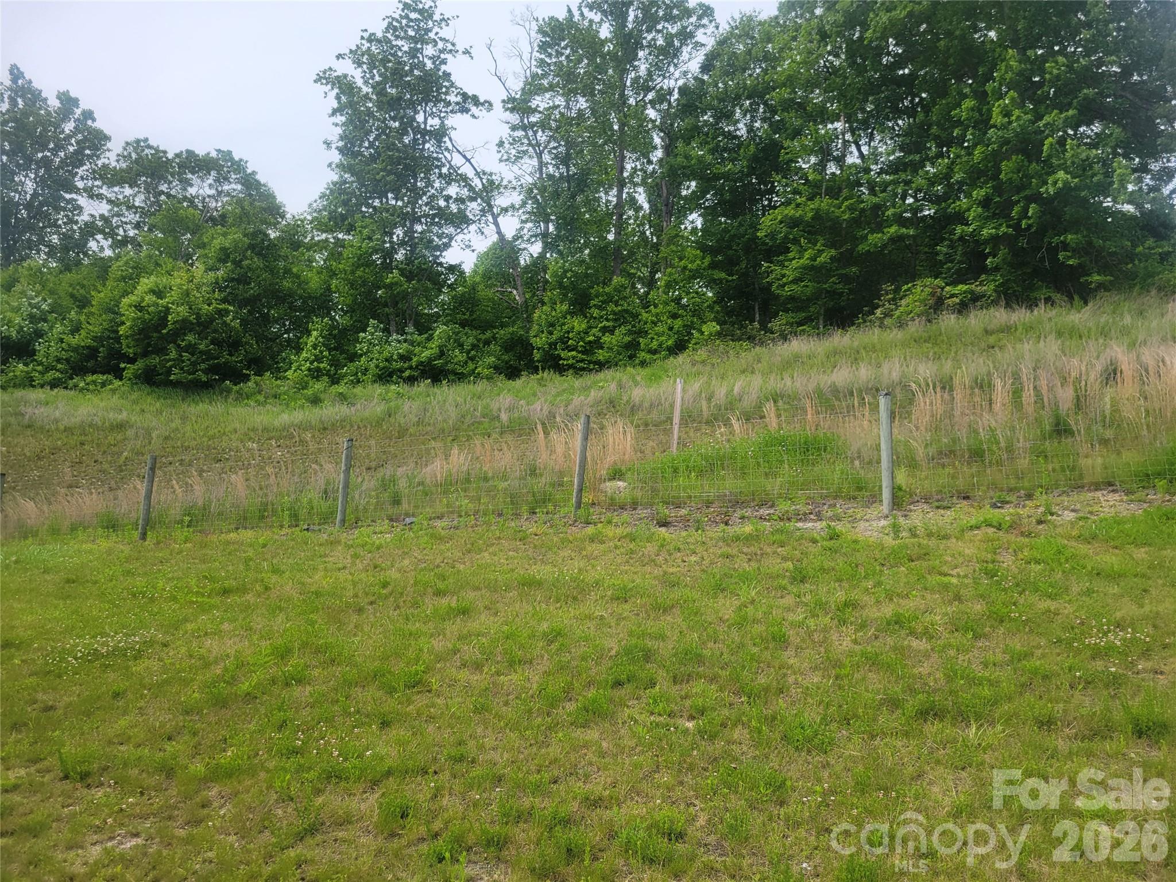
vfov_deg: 53.1
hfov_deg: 67.3
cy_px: 441
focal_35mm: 26
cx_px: 588
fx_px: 883
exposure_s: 1/1994
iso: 40
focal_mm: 5.4
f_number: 1.8
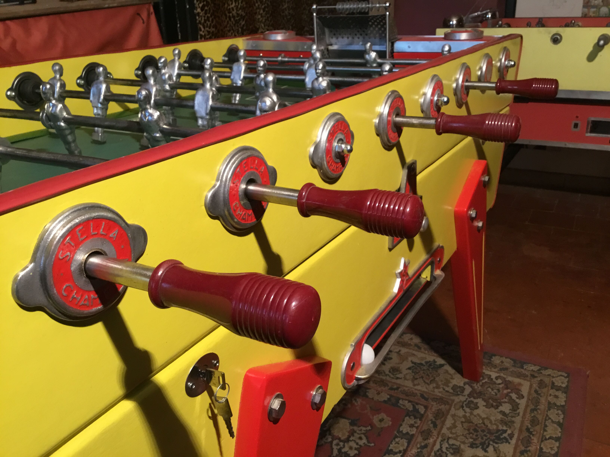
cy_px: 228
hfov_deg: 58.4
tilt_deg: -21.5
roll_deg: +2.4
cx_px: 305
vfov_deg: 45.4
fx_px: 546
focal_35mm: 31
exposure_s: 1/33
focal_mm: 3.3
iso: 125
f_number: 2.4
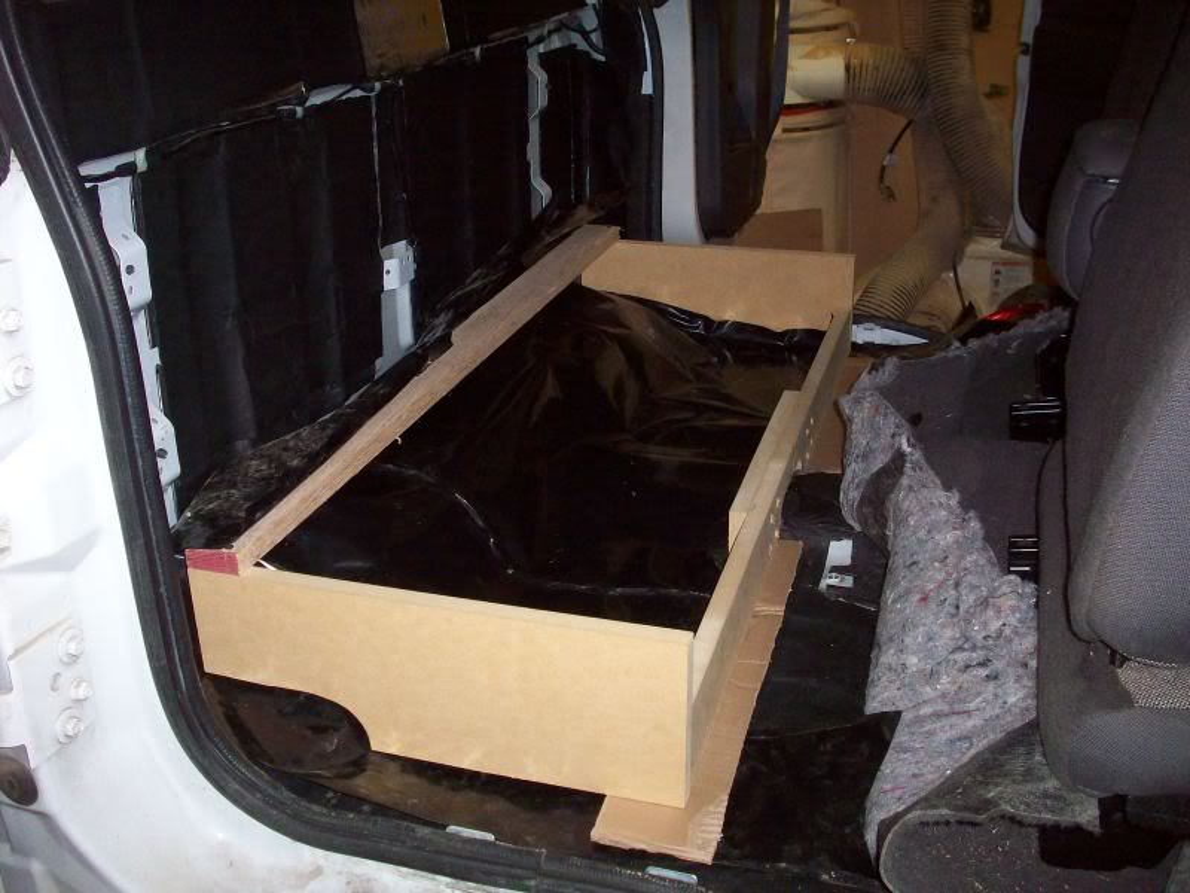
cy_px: 446
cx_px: 595
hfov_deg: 50.1
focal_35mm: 37
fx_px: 1272
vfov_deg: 38.7
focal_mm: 6.2
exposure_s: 1/64
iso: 200
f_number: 2.8
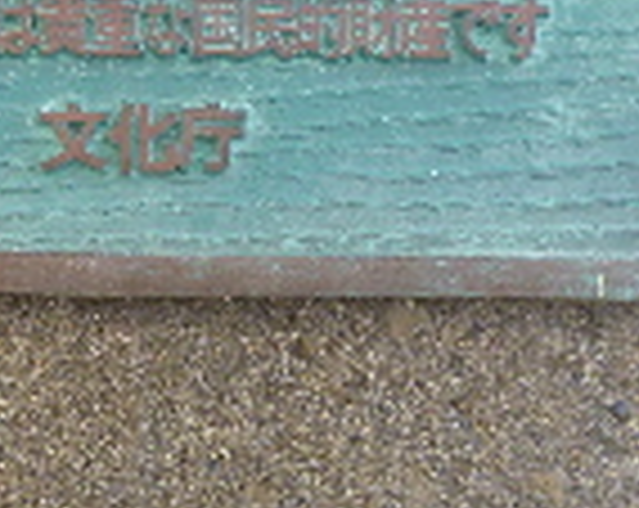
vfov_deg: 15.3
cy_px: 245
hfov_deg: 19.0
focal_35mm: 100
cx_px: 122
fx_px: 1887
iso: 160
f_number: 2.7
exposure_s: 1/60
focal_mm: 5.2
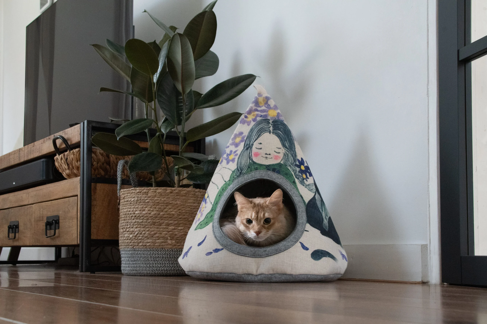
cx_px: 244
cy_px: 162
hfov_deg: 41.1
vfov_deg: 28.1
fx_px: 649
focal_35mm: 48
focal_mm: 32
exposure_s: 1/50
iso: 3200
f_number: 10
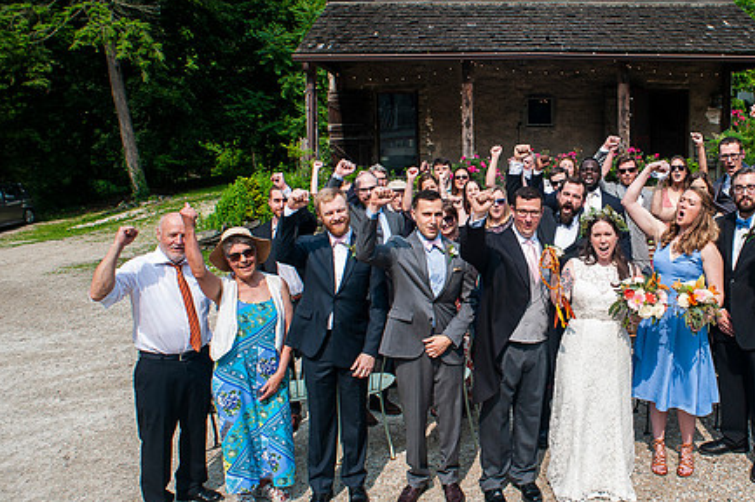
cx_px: 521
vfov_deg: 41.0
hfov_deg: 57.1
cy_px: 214
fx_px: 671
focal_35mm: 32
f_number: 5
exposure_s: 1/640
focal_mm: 20
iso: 320
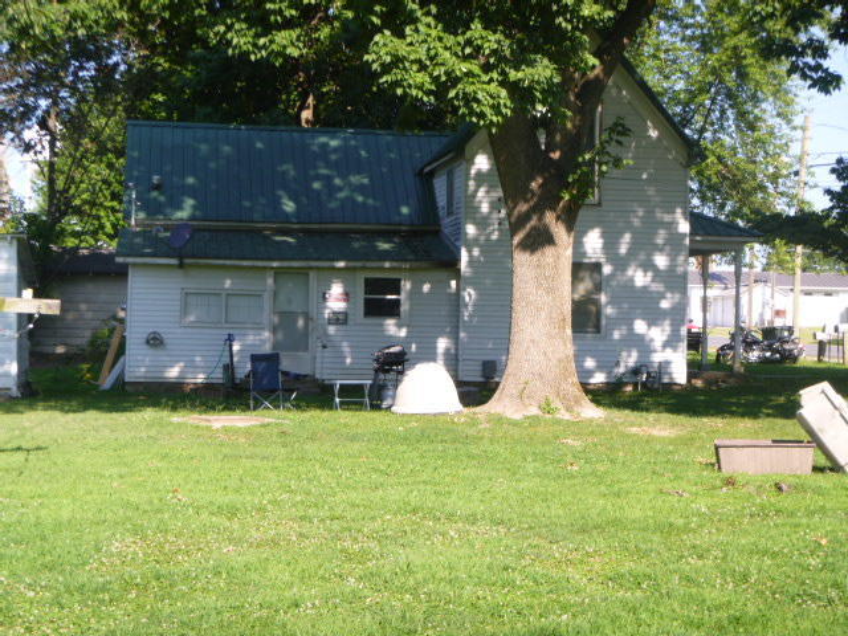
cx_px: 424
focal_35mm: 66
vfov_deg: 22.3
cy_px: 318
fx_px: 1617
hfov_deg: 29.4
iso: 100
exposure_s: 1/125
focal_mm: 11.9
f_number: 5.4
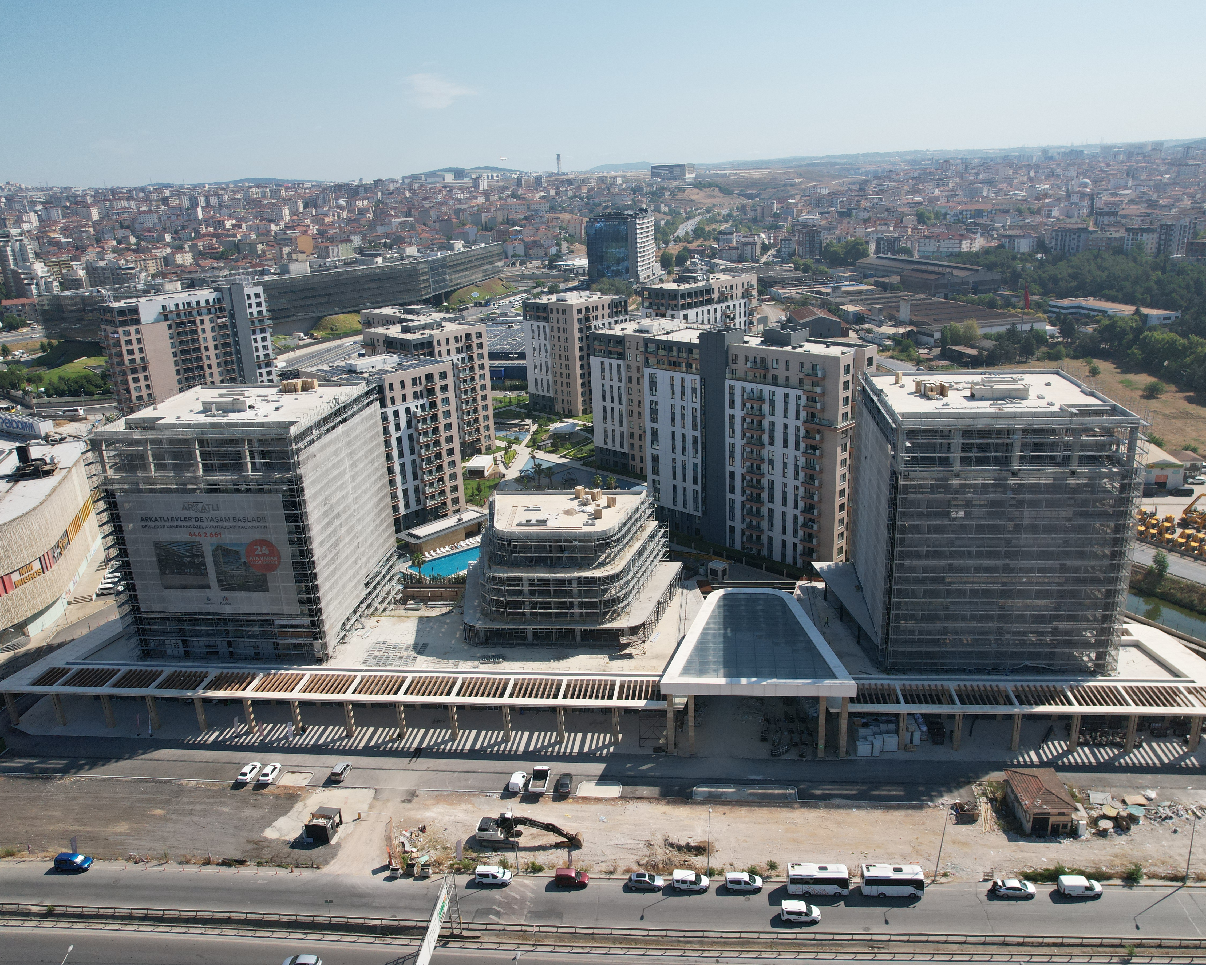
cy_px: 482
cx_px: 612
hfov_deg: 68.1
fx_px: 892
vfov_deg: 56.8
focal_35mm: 25
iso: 150
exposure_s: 1/2500
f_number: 2.8
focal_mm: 8.38
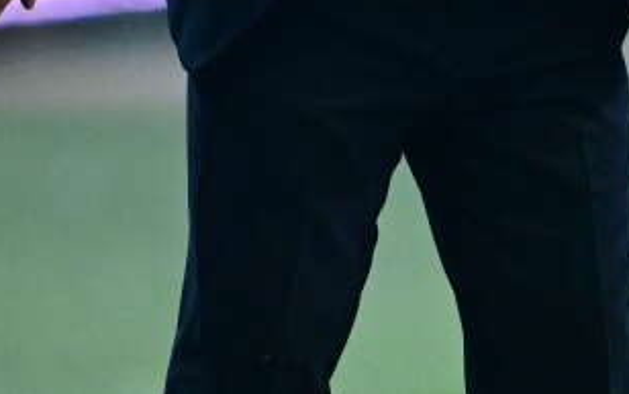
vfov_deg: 0.5
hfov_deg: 0.8
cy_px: -473
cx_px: 772
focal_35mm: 2537
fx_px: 43522
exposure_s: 1/2500
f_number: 2.8
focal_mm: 400
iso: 5000
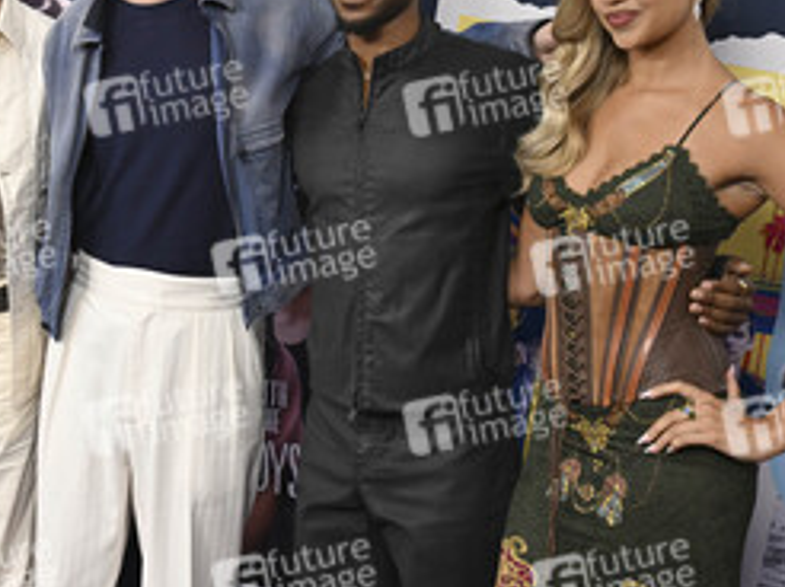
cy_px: 179
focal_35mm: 67
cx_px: 209
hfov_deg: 28.6
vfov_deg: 21.8
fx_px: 1518
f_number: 5.6
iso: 1000
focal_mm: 38
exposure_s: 1/250
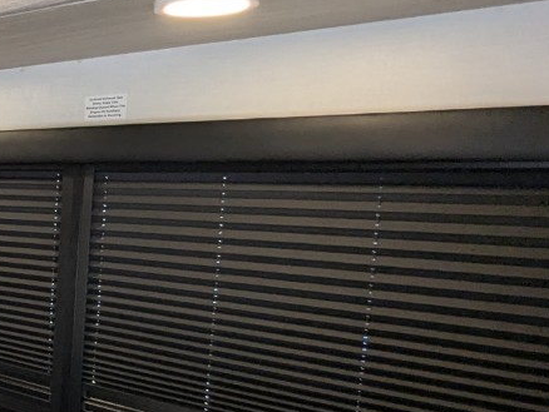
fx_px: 809
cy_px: 282
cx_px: -167
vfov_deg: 28.4
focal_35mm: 51
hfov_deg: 29.8
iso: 276
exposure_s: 1/108
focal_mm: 2.35
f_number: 2.2
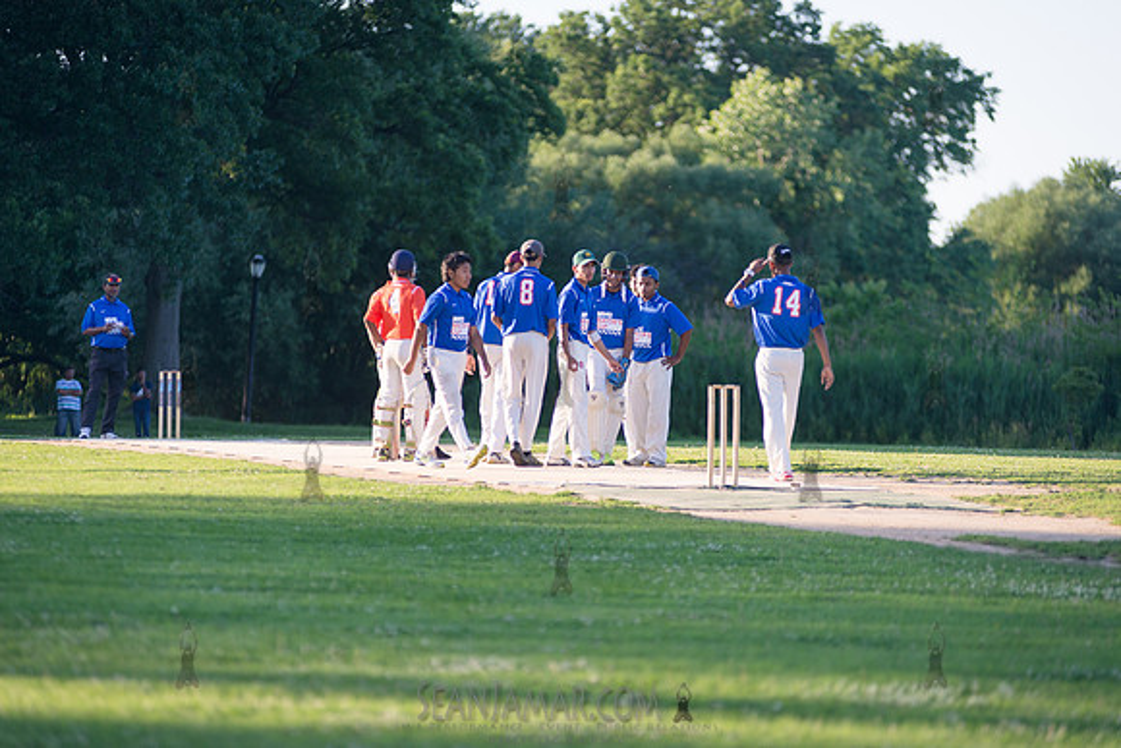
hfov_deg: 10.3
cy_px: 374
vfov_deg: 6.9
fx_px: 6229
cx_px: 560
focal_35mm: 200
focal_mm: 200
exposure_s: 1/2000
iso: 400
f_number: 2.8
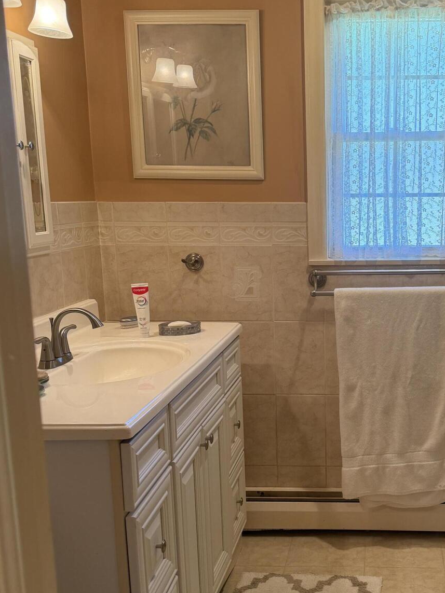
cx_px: 363
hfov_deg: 33.3
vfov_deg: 44.7
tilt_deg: -10.0
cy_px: 334
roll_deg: -0.2
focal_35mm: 42
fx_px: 720
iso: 160
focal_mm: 6.76
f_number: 1.78
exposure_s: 1/120
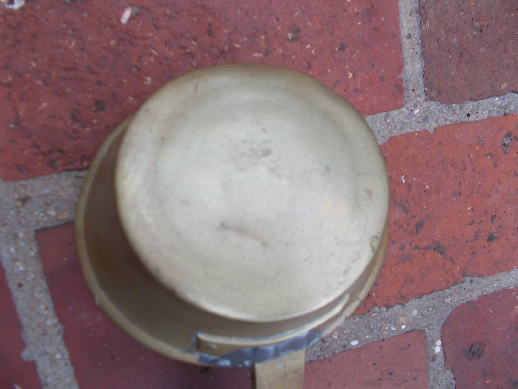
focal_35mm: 26
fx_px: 389
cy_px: 194
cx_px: 259
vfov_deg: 53.1
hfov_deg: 67.3
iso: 80
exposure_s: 1/100
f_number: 3.2
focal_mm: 4.6
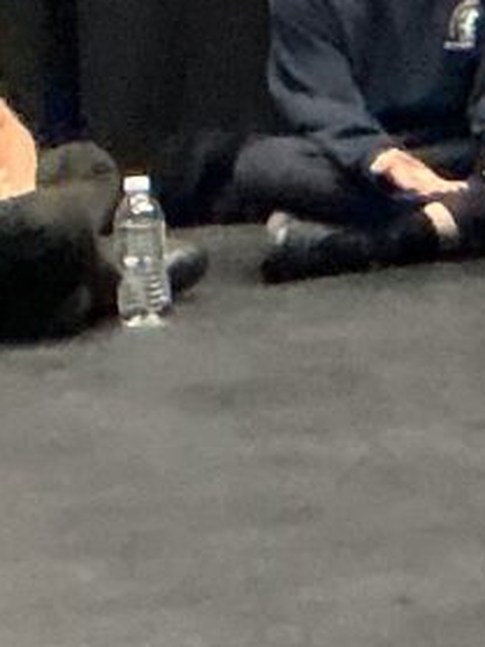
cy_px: 2
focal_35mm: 266
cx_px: 2968
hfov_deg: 4.3
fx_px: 4973
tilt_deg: -6.5
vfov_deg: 7.4
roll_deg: +1.1
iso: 400
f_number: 1.8
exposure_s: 1/30
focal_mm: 3
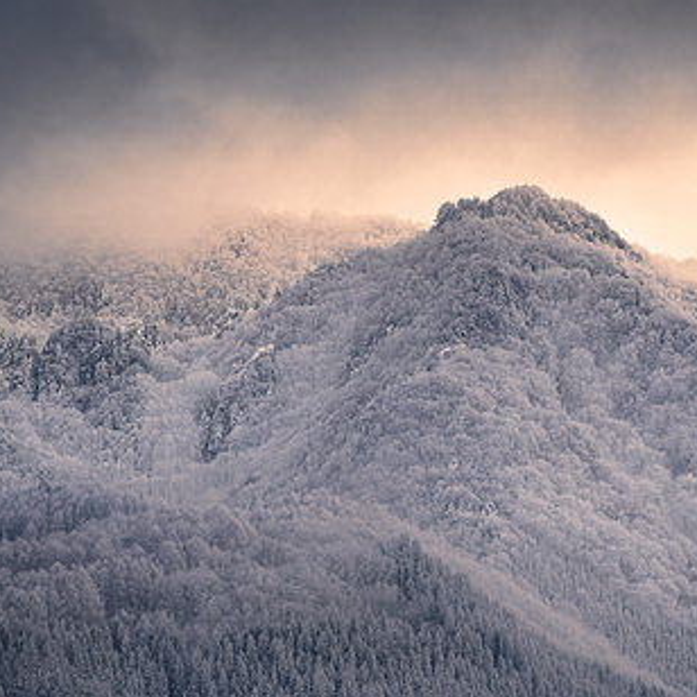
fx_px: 7518
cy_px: 445
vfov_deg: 5.3
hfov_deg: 5.3
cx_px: 513
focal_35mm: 330
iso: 100
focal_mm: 200
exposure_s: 1/250
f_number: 8
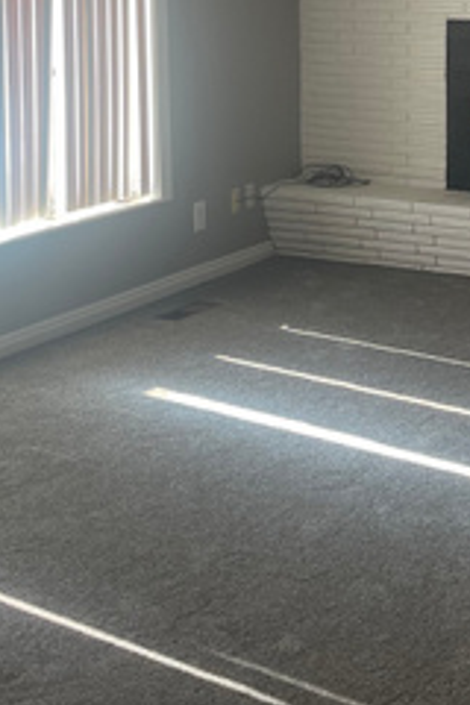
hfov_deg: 18.8
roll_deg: -0.2
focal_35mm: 72
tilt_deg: -9.0
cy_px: 179
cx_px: 350
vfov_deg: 27.7
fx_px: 1410
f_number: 1.6
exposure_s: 1/120
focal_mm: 5.1
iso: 80
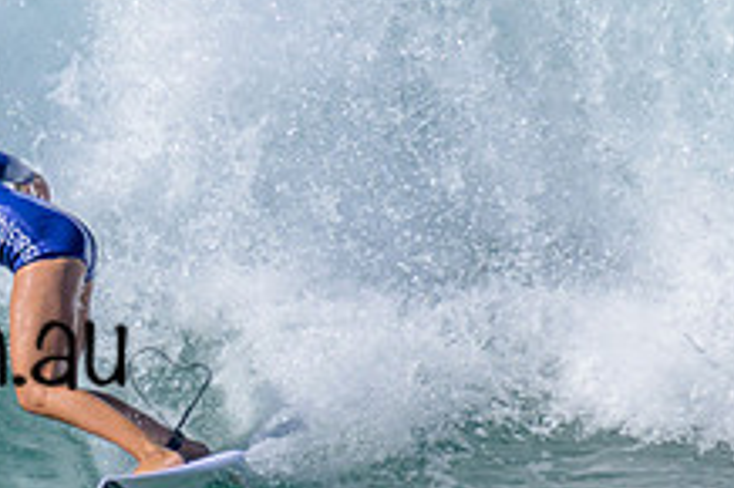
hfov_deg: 0.7
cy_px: 285
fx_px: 59143
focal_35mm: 2903
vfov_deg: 0.5
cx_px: -252
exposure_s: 1/2000
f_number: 11
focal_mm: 800
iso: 800
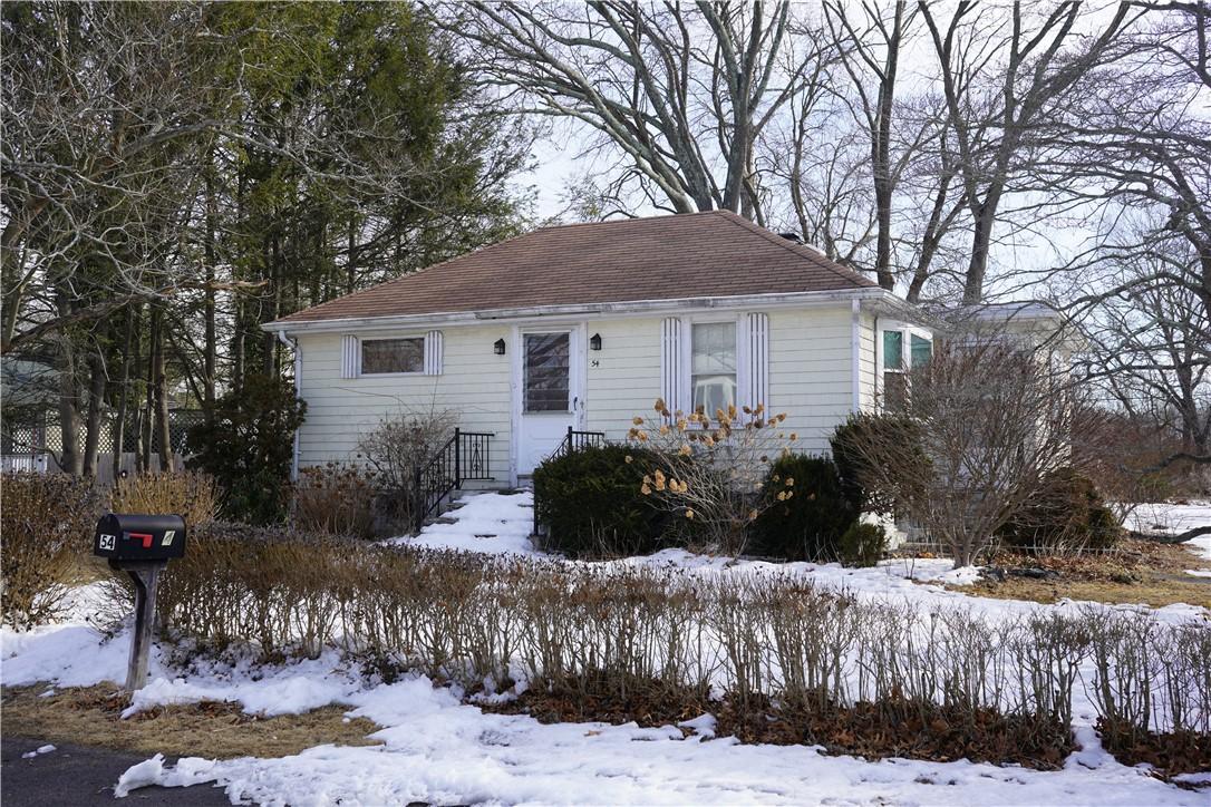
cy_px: 404
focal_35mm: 36
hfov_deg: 53.1
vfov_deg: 36.9
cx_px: 606
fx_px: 1211
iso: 100
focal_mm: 36
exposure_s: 1/125
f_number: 8
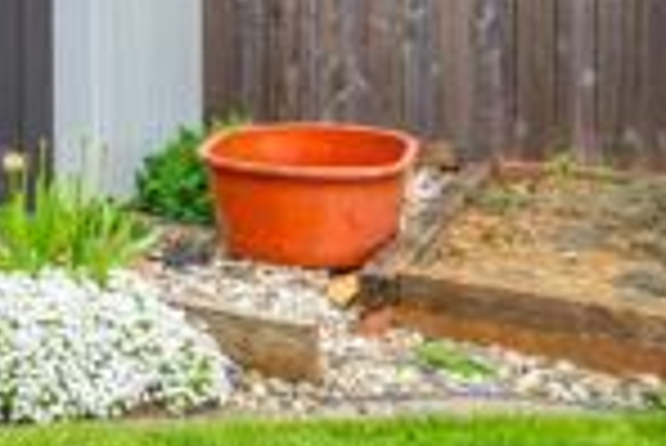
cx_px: -216
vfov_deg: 20.3
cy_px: 2
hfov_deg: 26.1
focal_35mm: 65
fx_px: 1204
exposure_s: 1/30
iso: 200
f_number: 7.1
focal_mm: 24
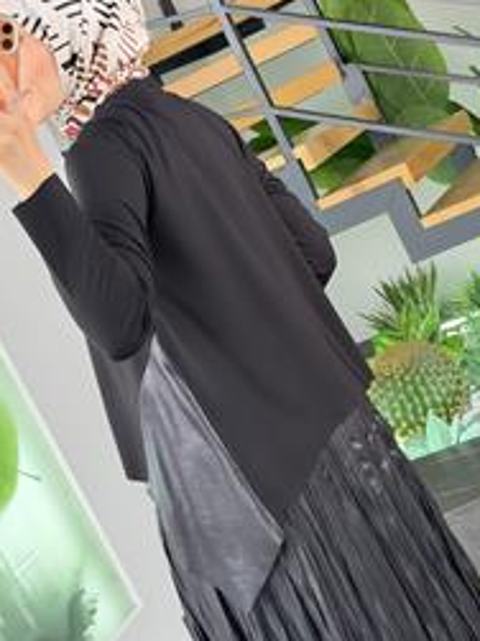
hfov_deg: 18.6
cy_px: 277
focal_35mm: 79
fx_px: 1462
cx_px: 291
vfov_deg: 24.7
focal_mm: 6.76
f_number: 1.78
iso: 160
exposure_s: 1/100
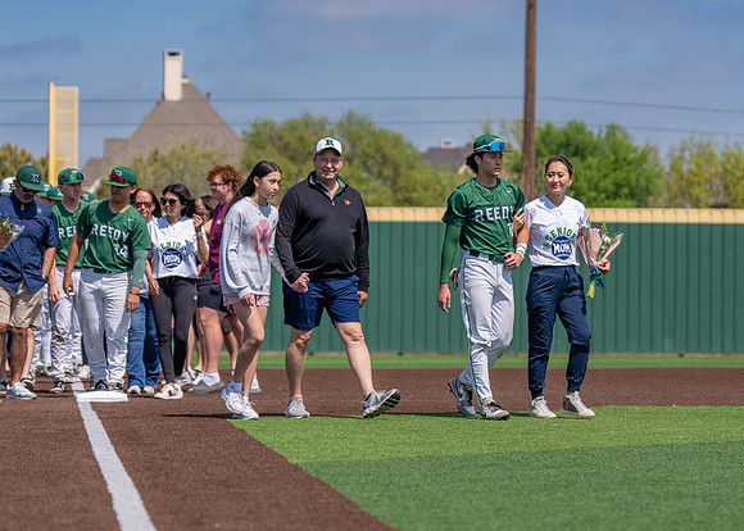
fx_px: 3573
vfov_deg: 8.5
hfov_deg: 11.9
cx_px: 401
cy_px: 249
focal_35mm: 169
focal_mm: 105
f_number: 2.8
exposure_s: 1/2500
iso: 100
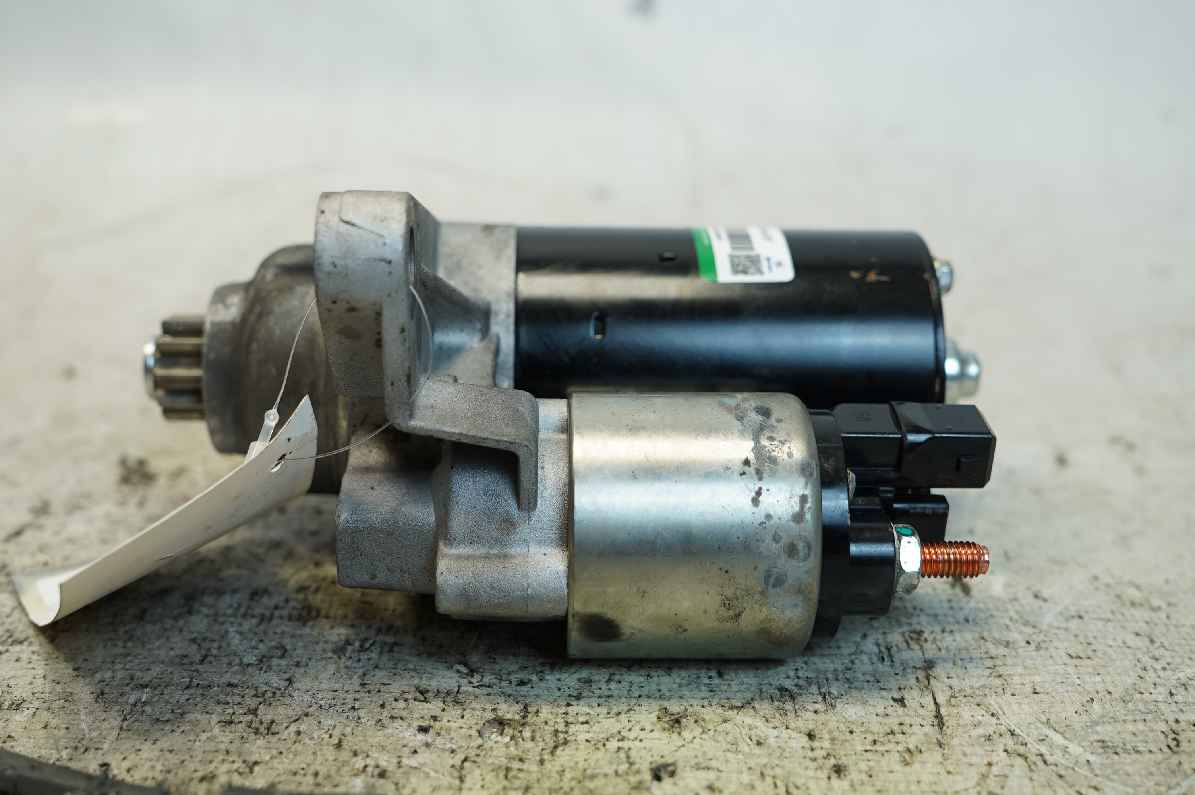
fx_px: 1492
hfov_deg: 43.6
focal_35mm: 45
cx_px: 598
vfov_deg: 29.8
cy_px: 398
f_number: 4
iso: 160
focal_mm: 30
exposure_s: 1/60
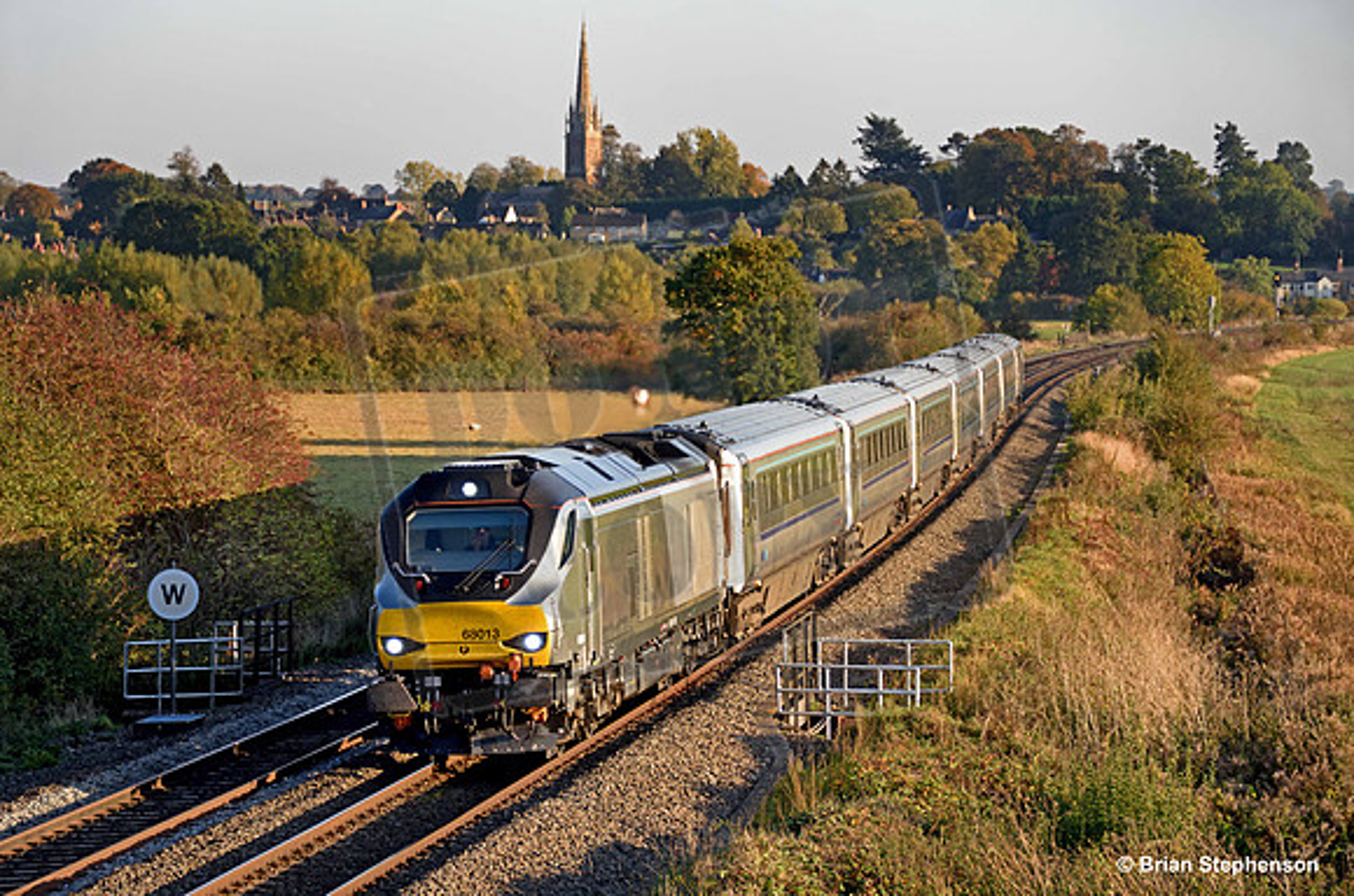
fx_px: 5066
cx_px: 677
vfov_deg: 10.1
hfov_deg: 15.2
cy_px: 448
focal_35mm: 135
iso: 800
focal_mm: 135
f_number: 5.6
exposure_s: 1/1000
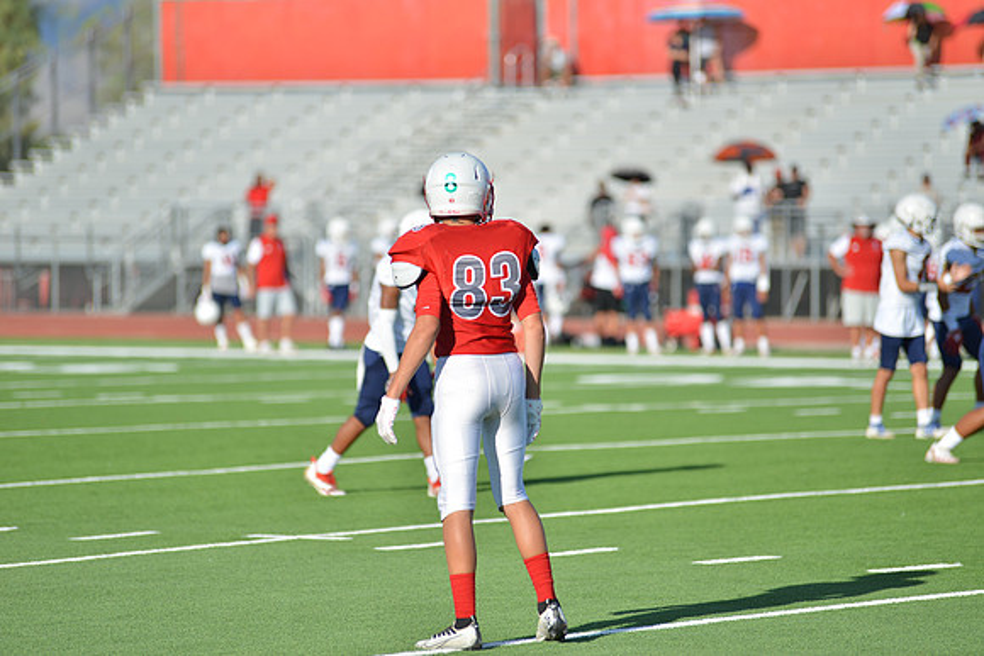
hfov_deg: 10.3
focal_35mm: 200
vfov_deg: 6.9
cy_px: 328
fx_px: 5468
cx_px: 492
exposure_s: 1/1600
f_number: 2.8
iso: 100
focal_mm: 200
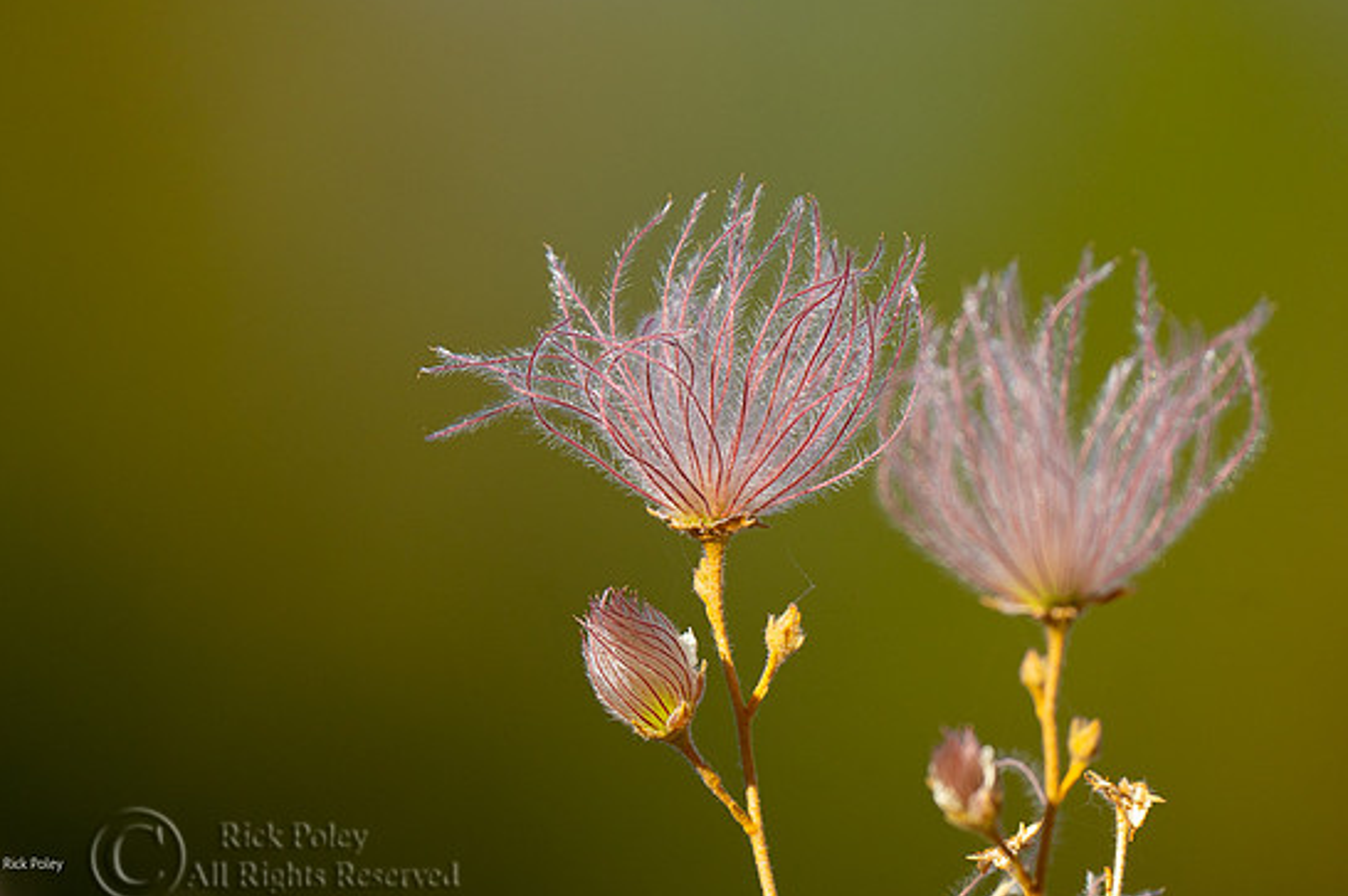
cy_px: 454
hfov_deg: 2.0
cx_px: 663
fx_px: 37934
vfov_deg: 1.4
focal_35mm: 1014
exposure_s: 1/1000
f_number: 8
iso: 400
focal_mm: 600
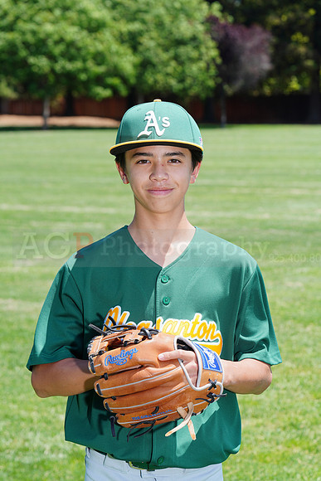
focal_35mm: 137
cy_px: 240
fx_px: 1831
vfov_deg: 15.0
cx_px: 160
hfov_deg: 10.0
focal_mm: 137
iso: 200
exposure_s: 1/200
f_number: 10
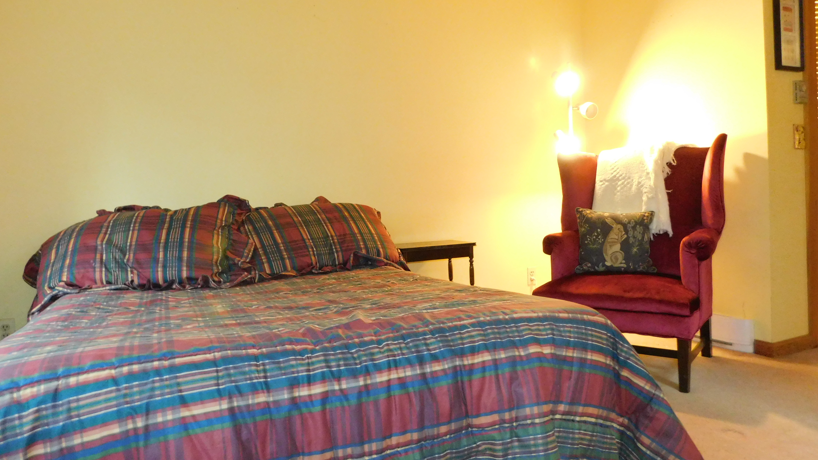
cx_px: 395
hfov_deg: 71.9
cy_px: 218
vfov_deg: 44.4
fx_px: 564
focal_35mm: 26
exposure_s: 1/15
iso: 800
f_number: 3
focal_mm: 4
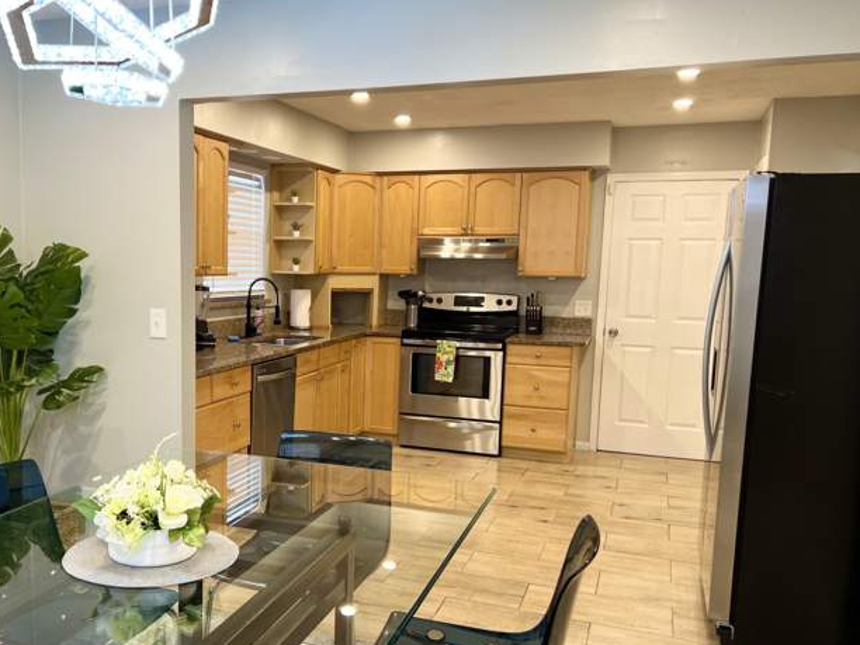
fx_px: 845
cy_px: 364
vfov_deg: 41.7
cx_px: 299
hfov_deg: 53.1
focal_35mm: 34
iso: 64
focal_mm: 5.7
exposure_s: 1/60
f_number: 1.5
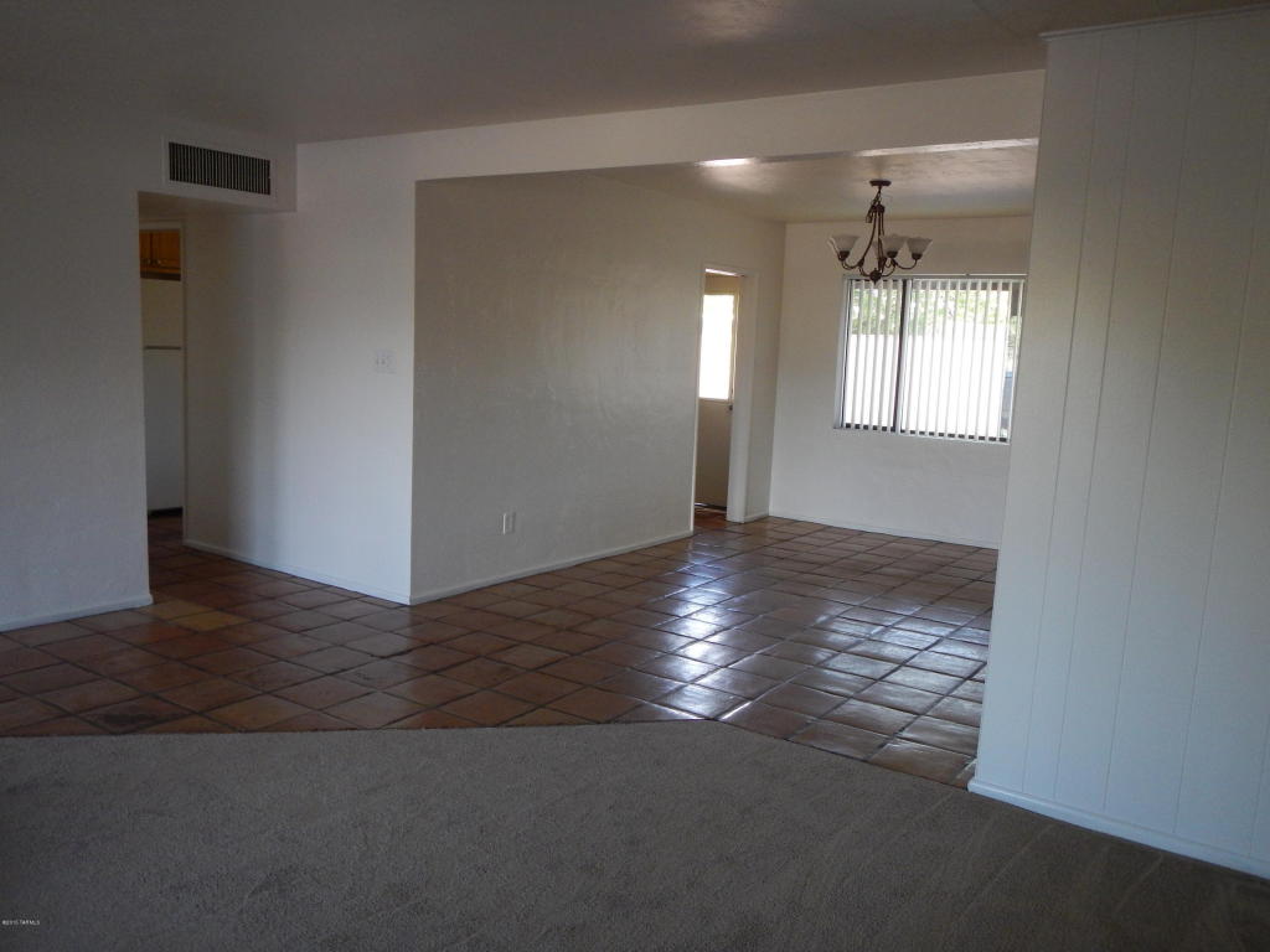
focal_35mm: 28
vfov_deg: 49.7
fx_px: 1027
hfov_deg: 63.4
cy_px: 476
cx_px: 635
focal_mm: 5
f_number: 3.9
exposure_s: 1/30
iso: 280
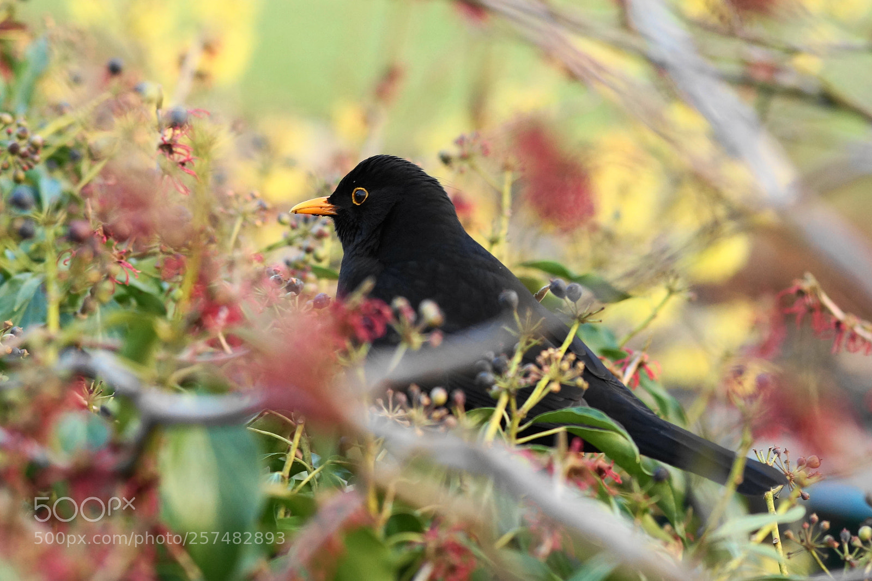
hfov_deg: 13.0
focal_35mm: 158
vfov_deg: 8.7
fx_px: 3815
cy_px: 290
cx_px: 436
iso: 400
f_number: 4.5
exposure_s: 1/125
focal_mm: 105
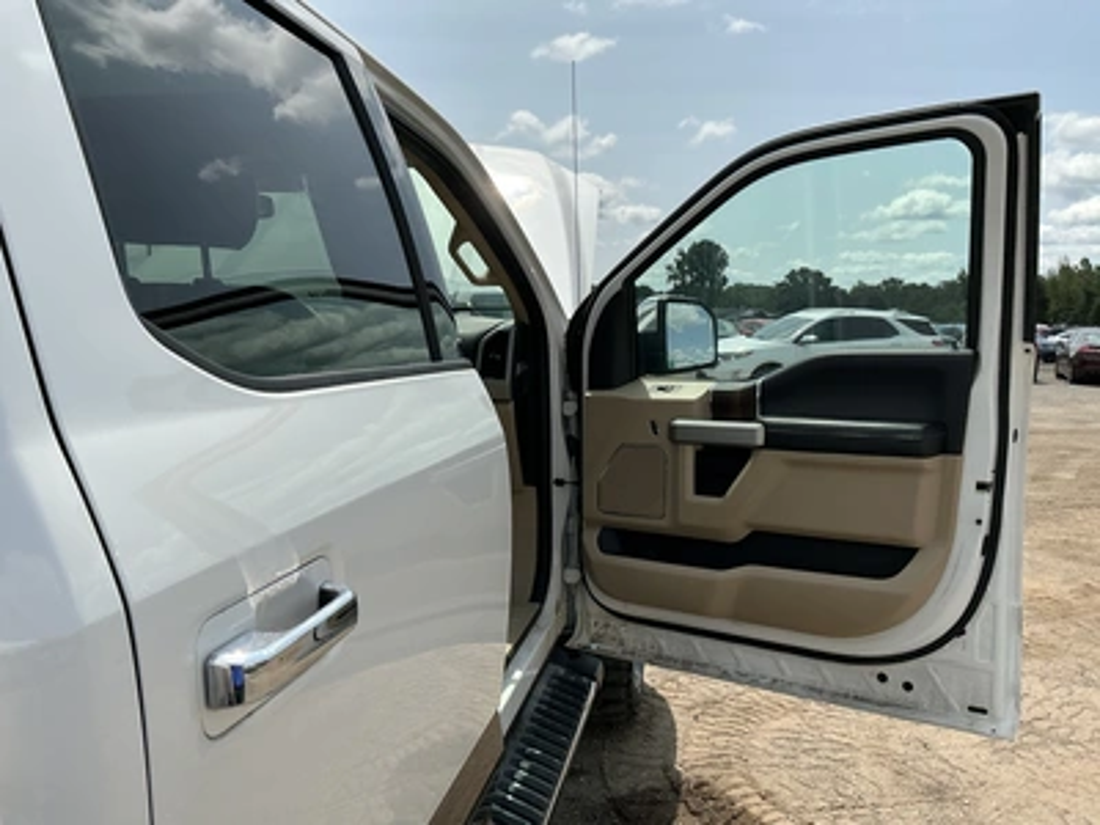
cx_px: 550
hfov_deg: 63.4
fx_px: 890
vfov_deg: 49.7
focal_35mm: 28
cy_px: 412
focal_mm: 3
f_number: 1.8
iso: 25
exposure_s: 1/2427
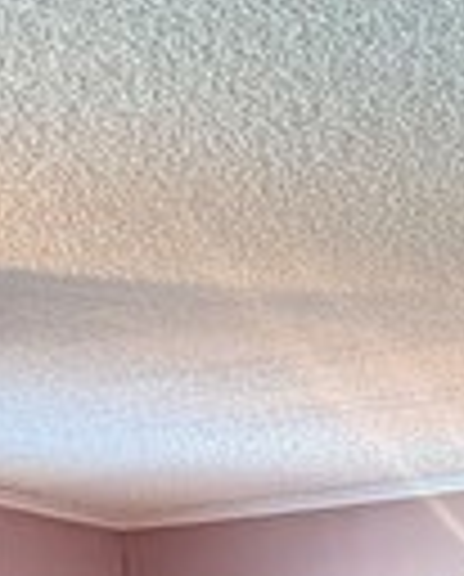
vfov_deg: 9.3
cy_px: 1364
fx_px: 3199
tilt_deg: -10.4
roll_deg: -1.0
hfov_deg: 6.8
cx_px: 1712
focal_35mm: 187
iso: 320
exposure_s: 1/60
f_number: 1.78
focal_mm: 6.76
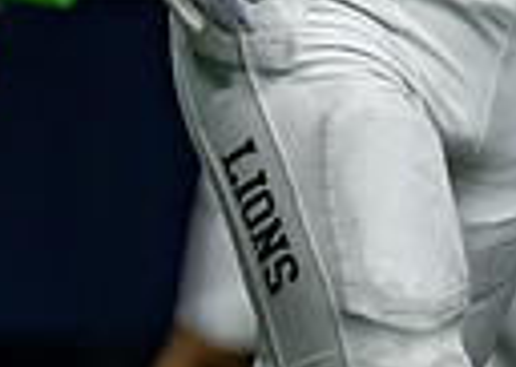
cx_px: 333
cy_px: -449
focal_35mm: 1186
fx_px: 17353
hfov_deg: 1.7
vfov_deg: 1.2
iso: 1600
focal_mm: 197
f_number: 2.8
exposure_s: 1/1000
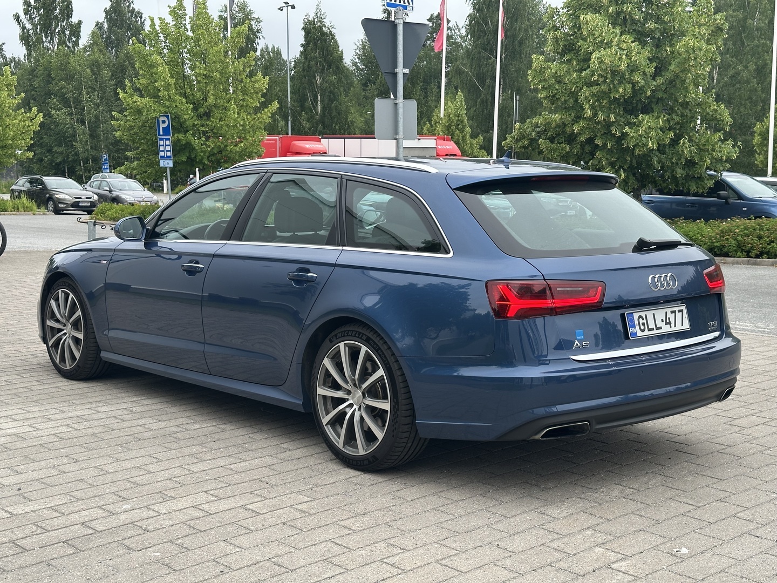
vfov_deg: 30.3
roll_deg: +0.4
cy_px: 292
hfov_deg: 39.7
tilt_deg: -6.9
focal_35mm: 48
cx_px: 388
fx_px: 1077
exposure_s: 1/431
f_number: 1.78
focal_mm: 6.86
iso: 64
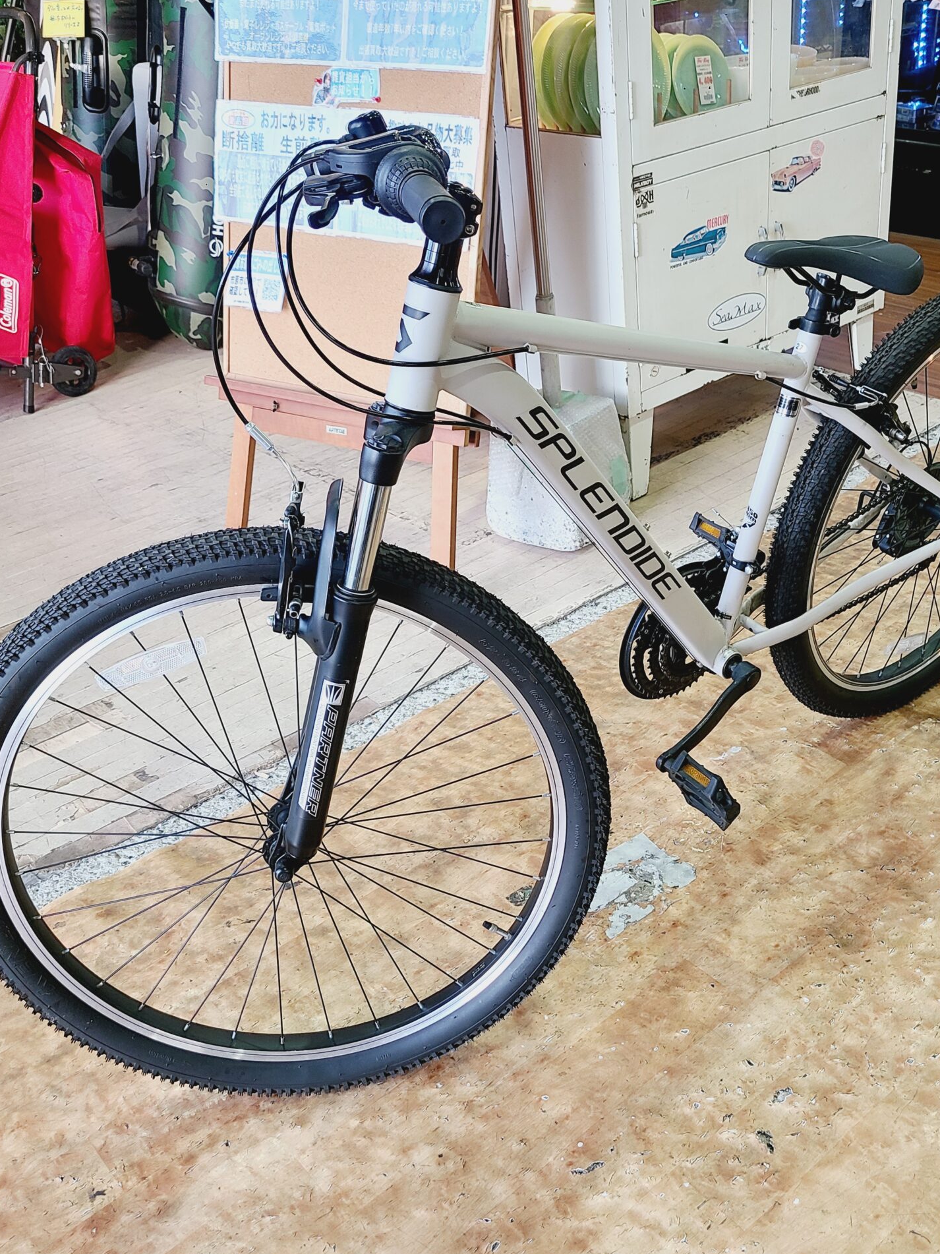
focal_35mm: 35
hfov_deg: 40.5
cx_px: 575
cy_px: 630
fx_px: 1268
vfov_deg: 52.6
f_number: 1.8
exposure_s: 1/50
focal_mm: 5.4
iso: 80
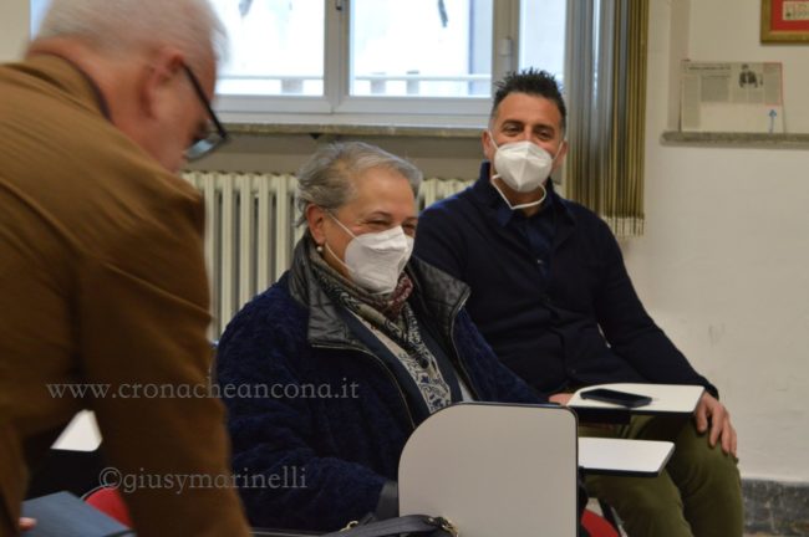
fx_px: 1852
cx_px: 404
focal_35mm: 82
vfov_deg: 16.5
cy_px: 268
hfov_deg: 24.6
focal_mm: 55
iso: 1000
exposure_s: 1/60
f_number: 5.6
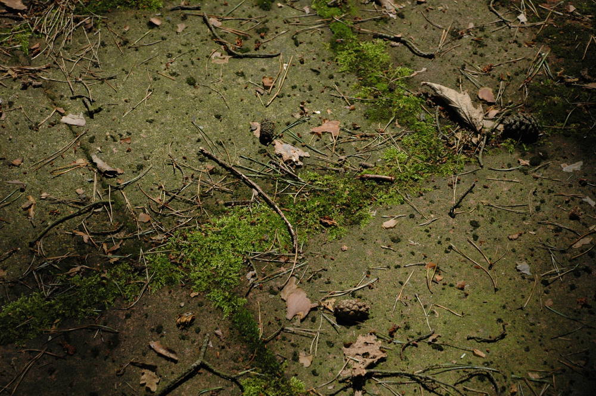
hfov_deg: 20.6
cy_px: 198
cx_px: 298
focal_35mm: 99
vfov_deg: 13.8
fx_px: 1637
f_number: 5.3
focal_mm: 66
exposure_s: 1/4000
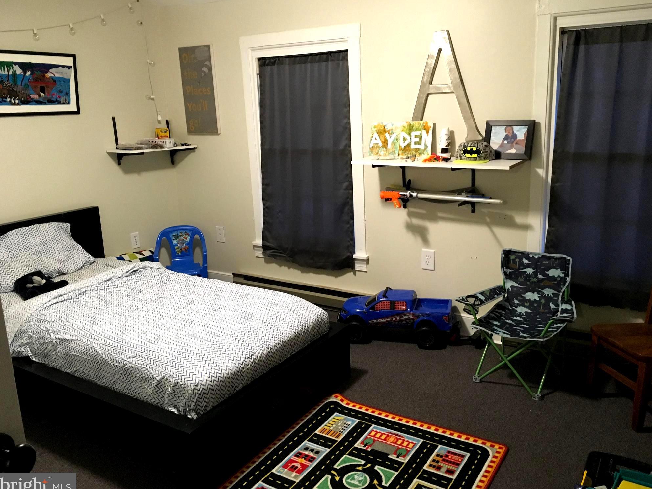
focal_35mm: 30
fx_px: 565
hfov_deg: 60.0
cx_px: 331
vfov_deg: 46.8
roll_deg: +1.7
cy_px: 247
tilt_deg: -12.3
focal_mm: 4.15
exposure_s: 1/24
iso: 200
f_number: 2.2
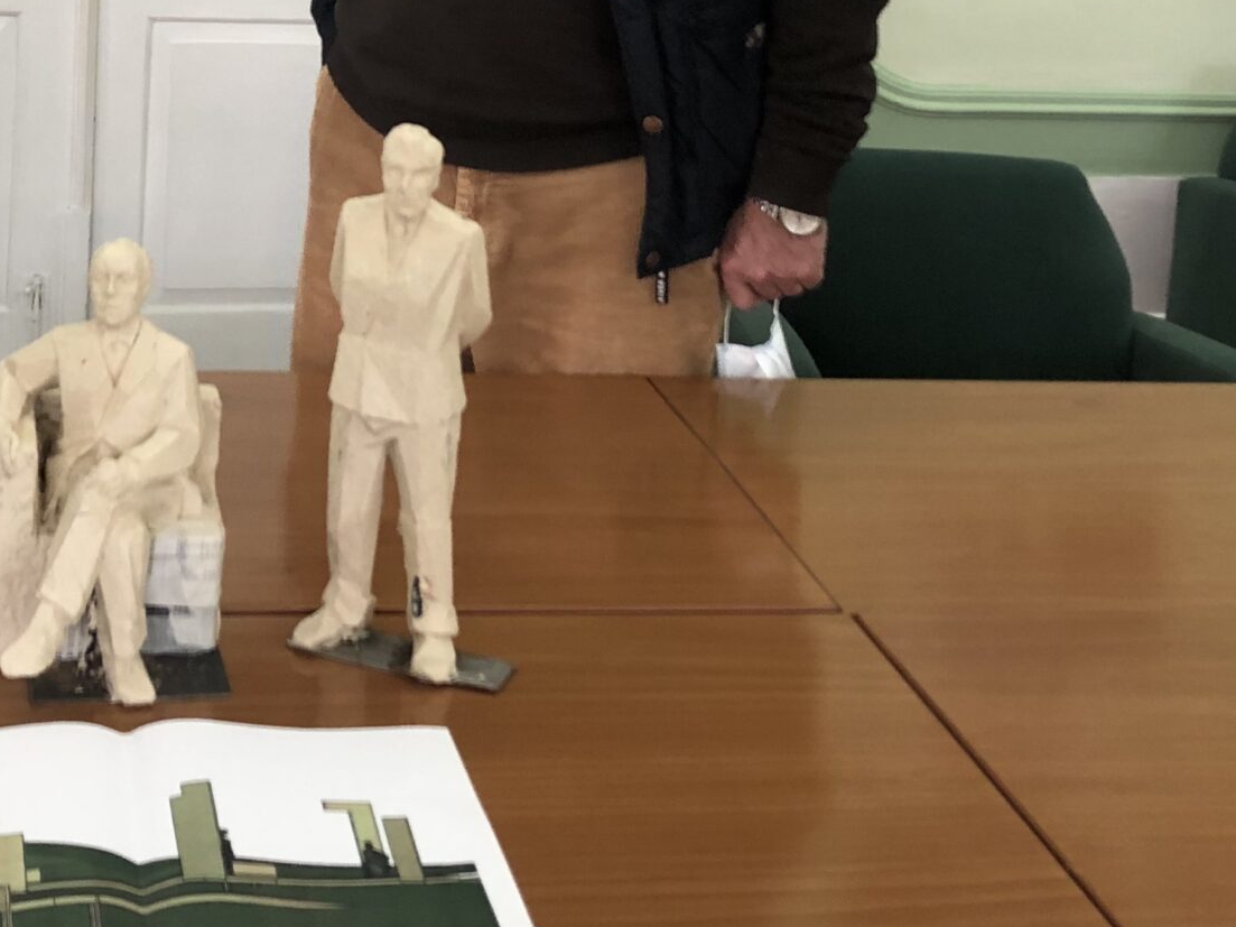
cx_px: 277
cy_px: 8
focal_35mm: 65
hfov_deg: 29.3
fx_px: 2321
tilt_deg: -10.6
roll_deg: -2.4
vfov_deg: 21.8
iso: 40
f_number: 1.8
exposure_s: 1/25
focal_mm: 3.99
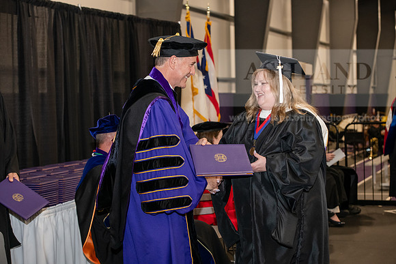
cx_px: 198
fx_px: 770
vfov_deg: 19.5
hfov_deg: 28.8
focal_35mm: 70
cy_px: 132
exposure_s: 1/200
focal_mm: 70
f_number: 5
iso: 2500
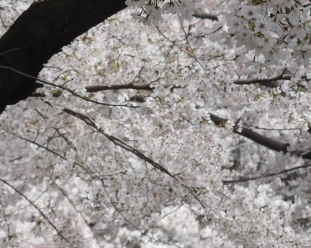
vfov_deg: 2.5
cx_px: 133
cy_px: 51
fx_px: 5687
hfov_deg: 3.1
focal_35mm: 618
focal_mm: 44.6
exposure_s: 1/200
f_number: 5.7
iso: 125
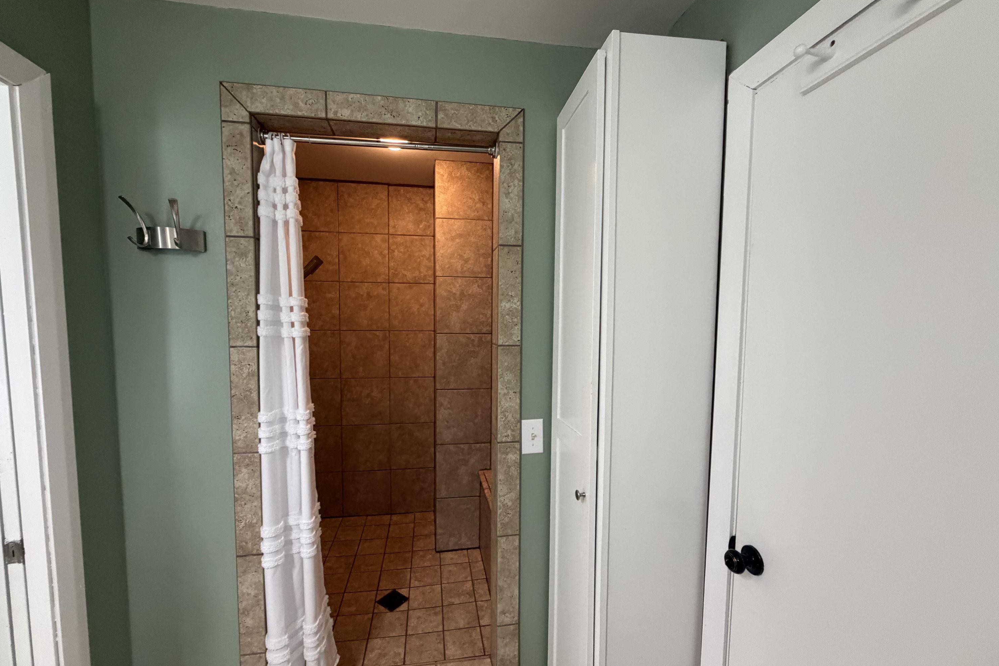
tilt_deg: -4.8
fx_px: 416
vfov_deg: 77.3
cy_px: 349
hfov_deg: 100.4
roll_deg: +0.0
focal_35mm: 15
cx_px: 491
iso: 320
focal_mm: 2.22
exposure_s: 1/60
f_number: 2.2
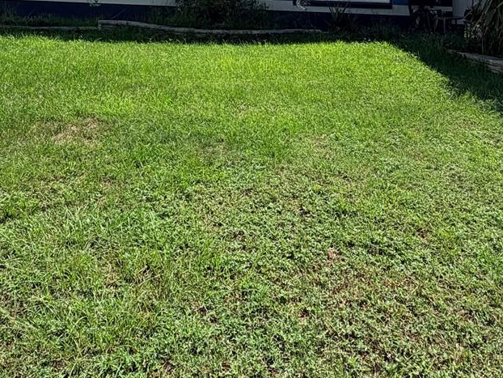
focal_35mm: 36
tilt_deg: +1.4
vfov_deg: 35.1
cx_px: 255
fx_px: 523
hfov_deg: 51.3
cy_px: -19
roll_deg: -4.4
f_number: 2.2
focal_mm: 2.22
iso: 20
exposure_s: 1/1259
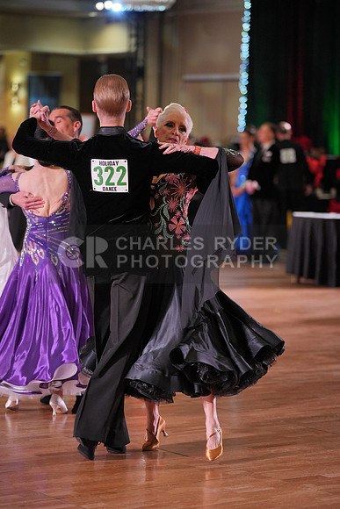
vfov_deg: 17.1
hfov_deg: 11.4
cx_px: 170
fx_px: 1699
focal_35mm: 120
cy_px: 254
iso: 1600
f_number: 2.8
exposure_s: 1/500
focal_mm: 120
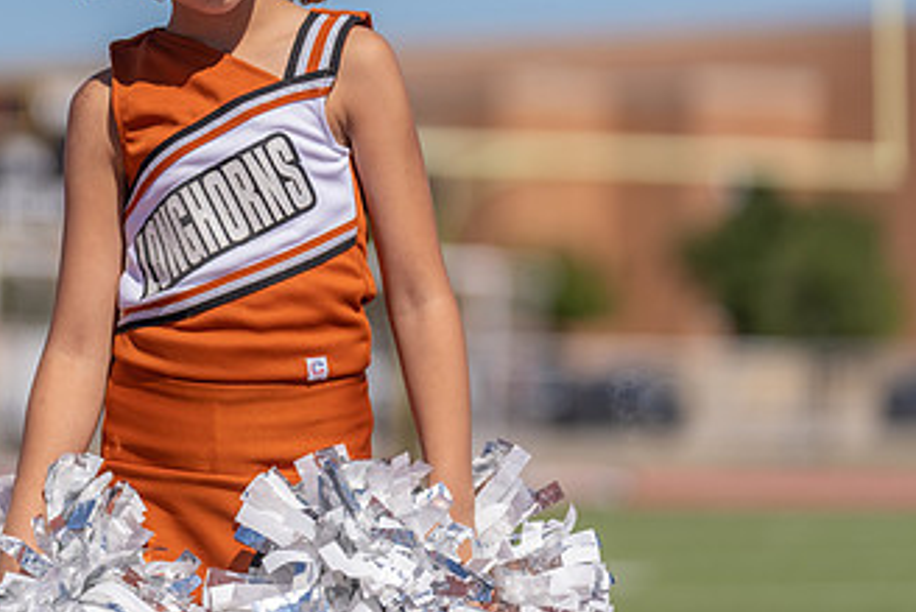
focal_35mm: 258
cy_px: 124
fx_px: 6567
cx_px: 254
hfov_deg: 8.0
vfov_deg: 5.3
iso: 100
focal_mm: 146
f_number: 2.8
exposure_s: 1/3200
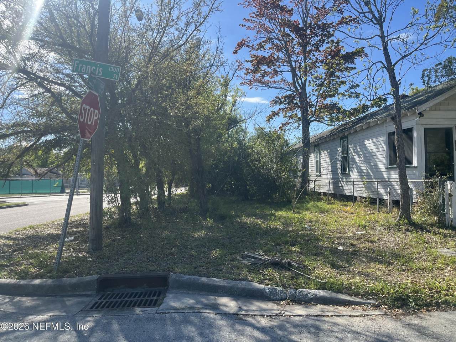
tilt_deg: +0.7
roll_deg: +1.2
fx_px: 343
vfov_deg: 53.1
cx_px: 228
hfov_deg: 67.3
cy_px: 171
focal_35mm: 26
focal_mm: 5.1
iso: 50
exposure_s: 1/2632
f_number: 1.6
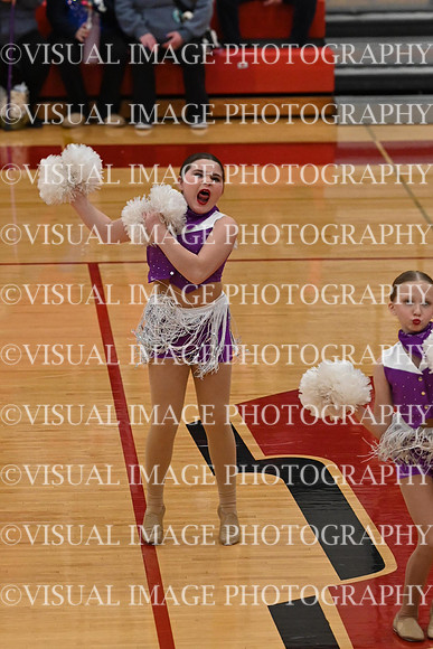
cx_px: 216
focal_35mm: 247
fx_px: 4453
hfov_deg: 5.6
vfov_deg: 8.3
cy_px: 324
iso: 5000
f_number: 4
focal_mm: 165
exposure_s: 1/400
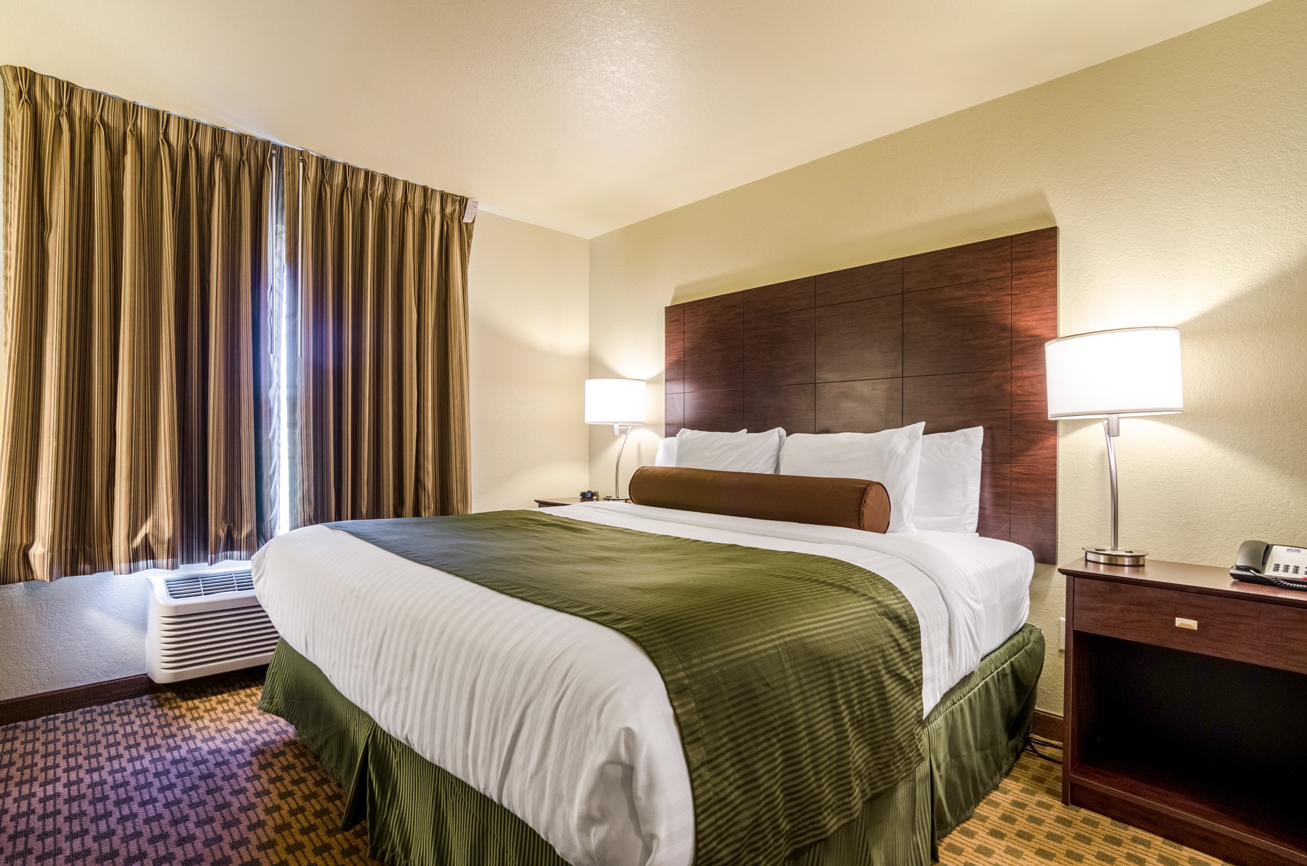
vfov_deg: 71.8
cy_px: 433
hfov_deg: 95.1
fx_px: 598
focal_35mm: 16
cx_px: 654
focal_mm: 11
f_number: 8
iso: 320
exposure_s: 1/10
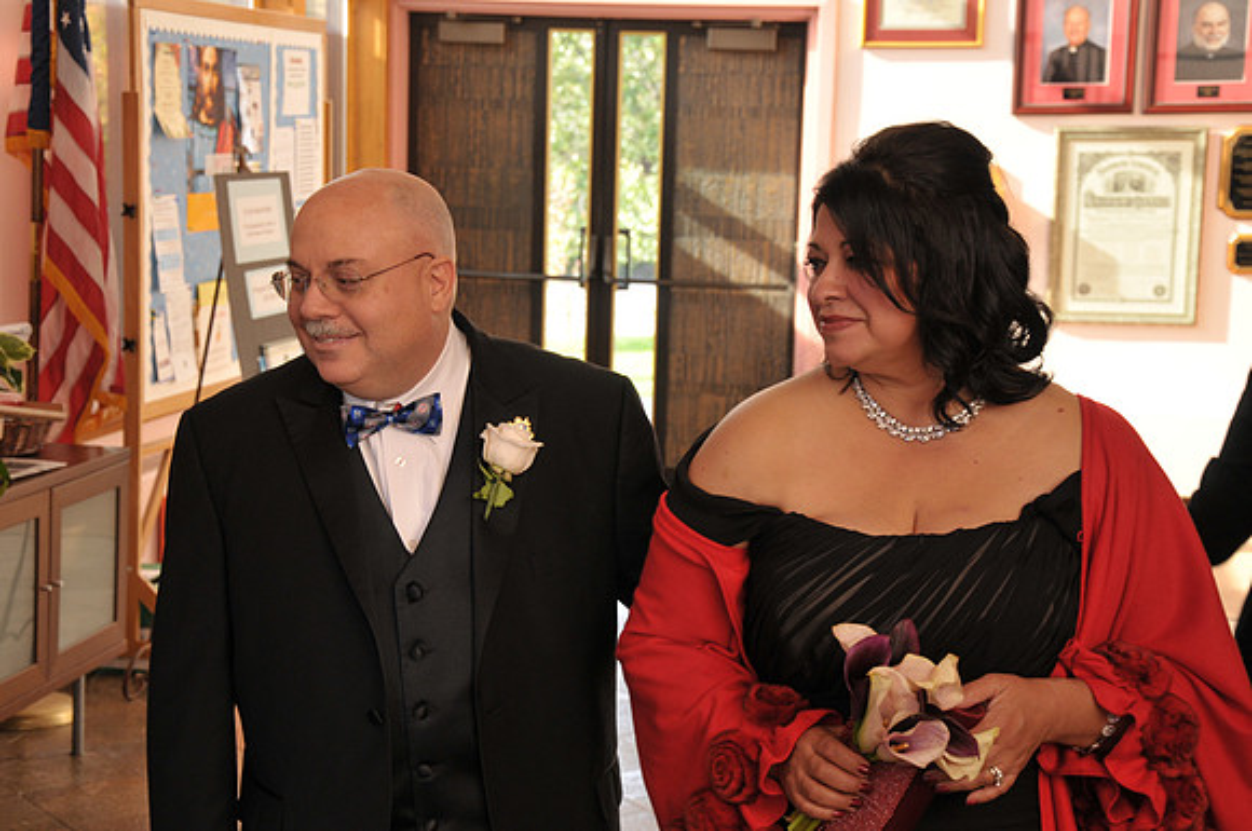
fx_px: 2500
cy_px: 416
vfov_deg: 18.9
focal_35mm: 72
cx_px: 626
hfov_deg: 28.1
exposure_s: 1/40
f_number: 6.3
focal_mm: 48
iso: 400
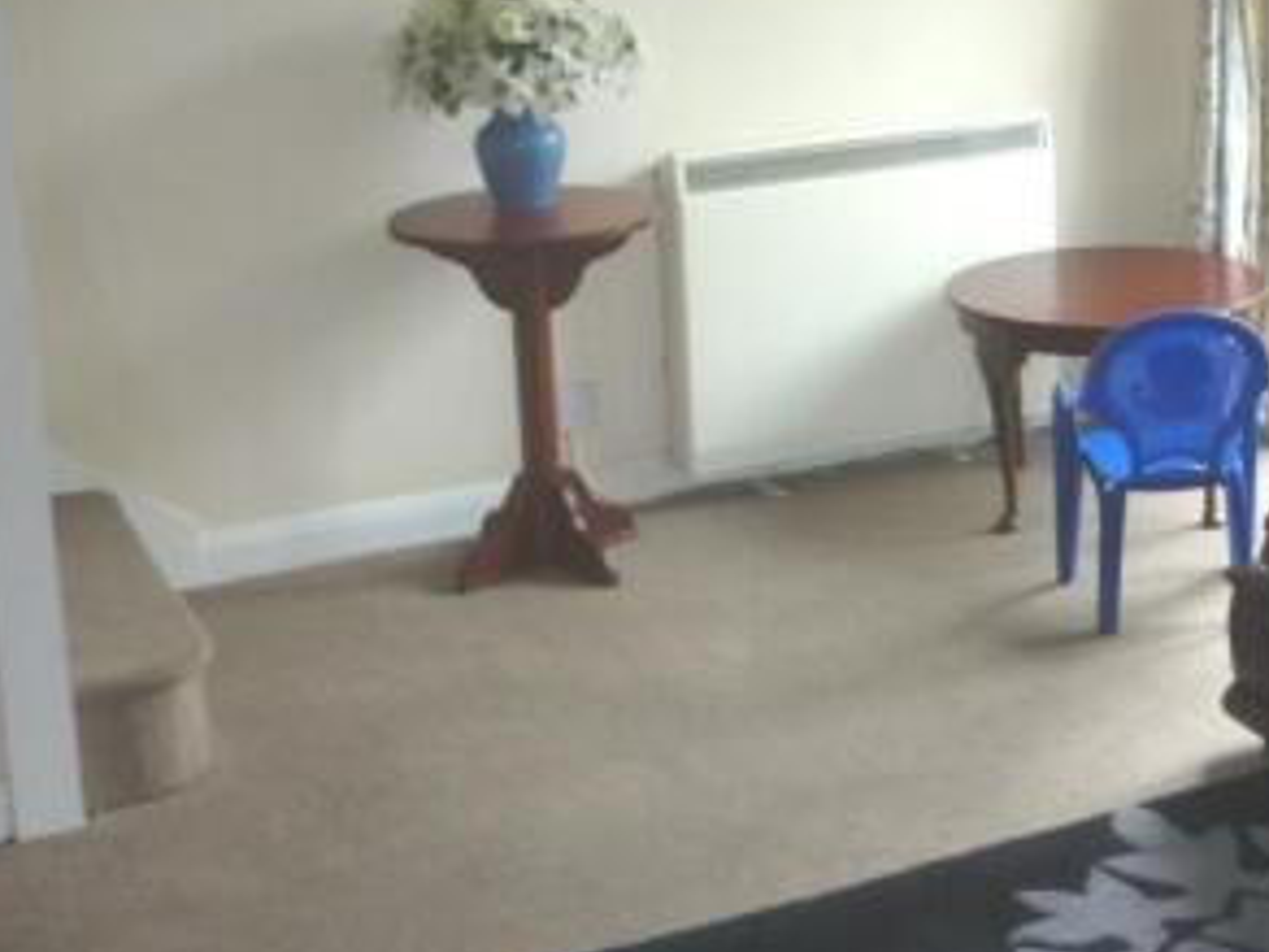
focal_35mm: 66
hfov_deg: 28.0
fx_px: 2420
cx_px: 1210
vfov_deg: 21.8
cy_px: 124
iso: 100
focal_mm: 5.5
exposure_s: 1/30
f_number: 2.8
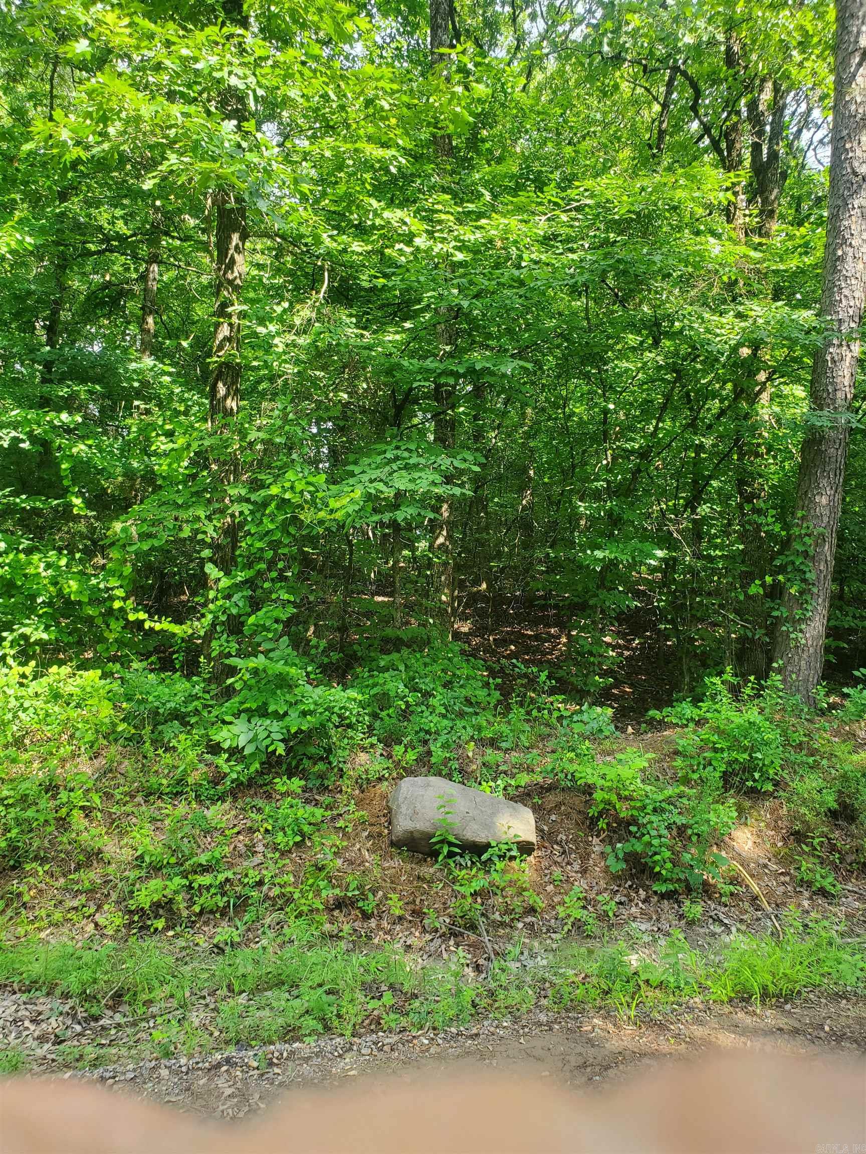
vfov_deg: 67.3
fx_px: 867
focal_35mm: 26
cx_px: 433
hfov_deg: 53.1
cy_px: 577
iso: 50
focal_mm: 4.3
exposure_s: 1/106
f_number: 2.4
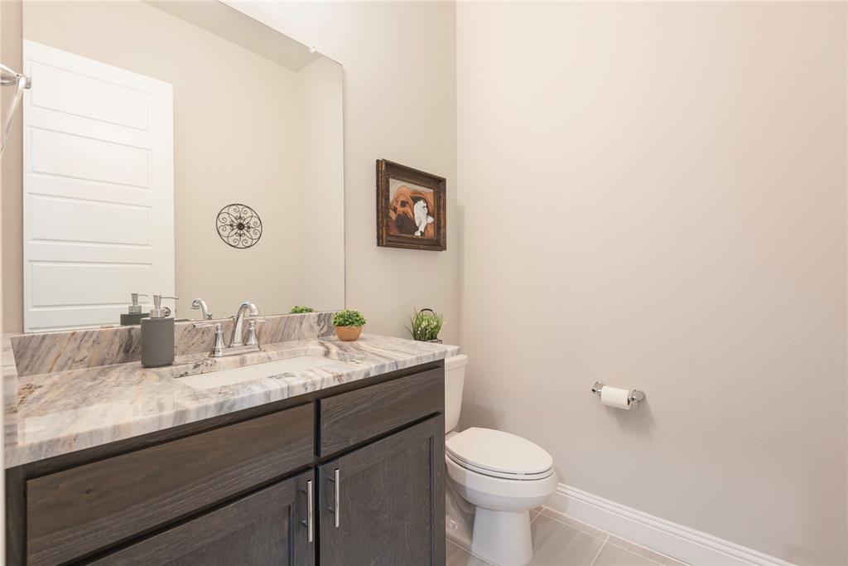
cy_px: 283
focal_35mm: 16
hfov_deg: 96.7
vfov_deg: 73.8
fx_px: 377
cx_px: 424
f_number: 7.1
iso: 100
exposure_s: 1.3
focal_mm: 16
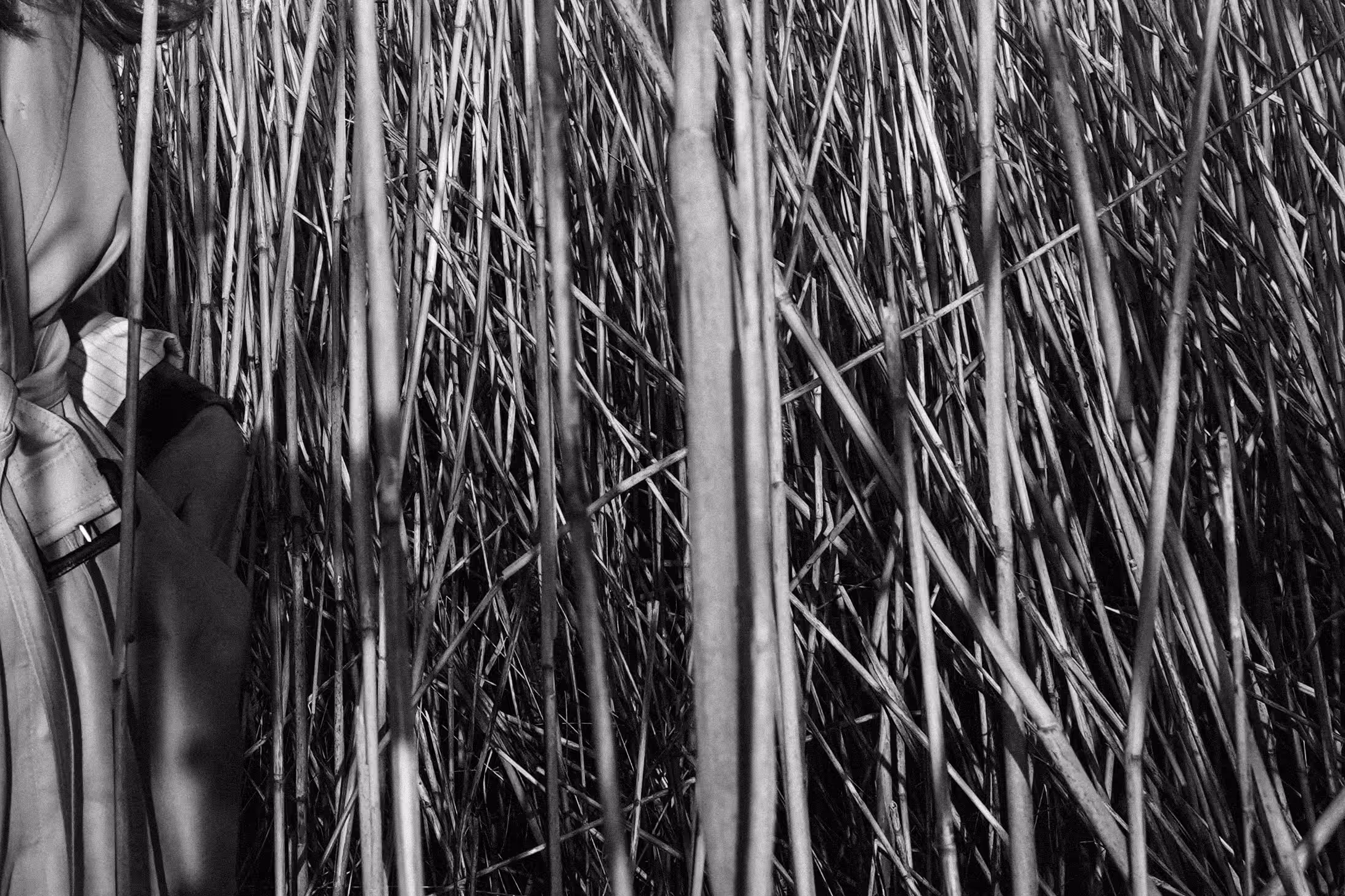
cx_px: 107
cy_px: -251
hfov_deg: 25.4
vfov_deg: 16.8
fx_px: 2877
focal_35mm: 77
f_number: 13
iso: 250
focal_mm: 28
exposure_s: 1/250
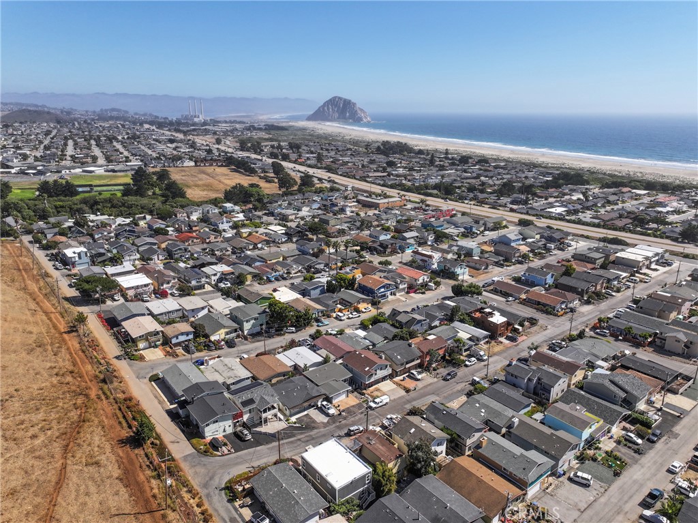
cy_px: 262
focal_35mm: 24
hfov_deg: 71.6
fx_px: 484
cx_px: 349
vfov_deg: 56.8
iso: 100
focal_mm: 12.29
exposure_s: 1/2000
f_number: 2.8
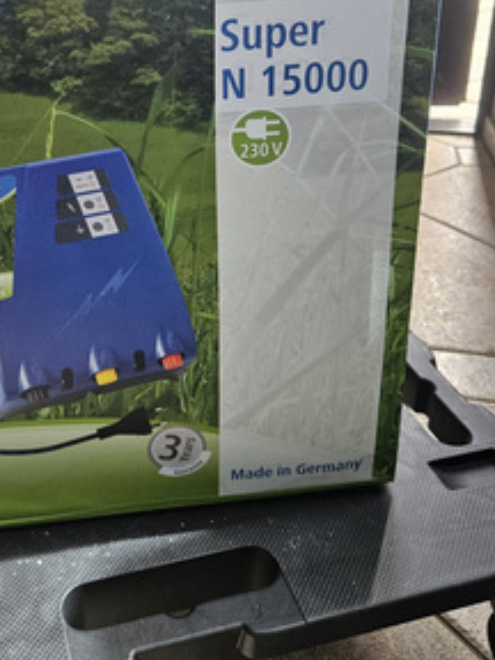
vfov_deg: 45.6
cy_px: 186
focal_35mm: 40
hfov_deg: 35.2
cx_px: 125
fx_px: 763
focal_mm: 5.4
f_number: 1.8
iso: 320
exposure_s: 1/142
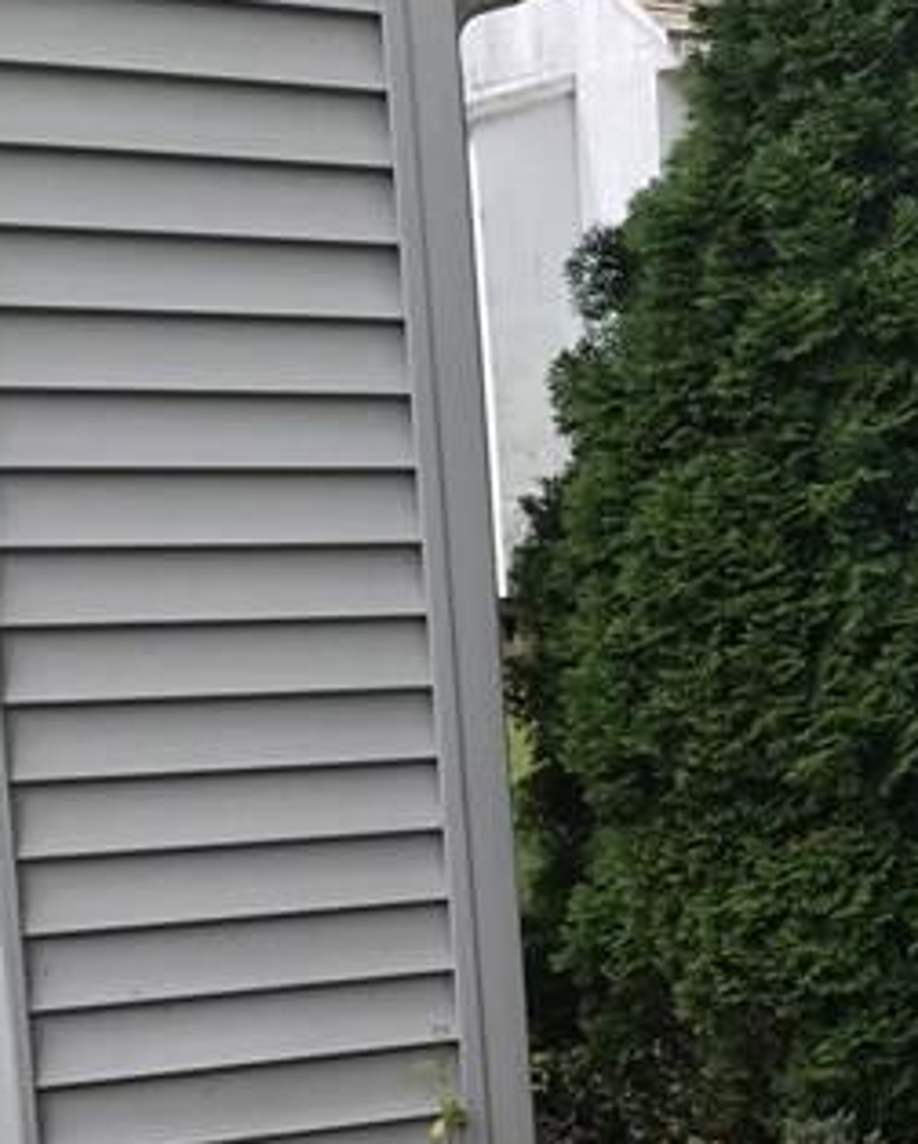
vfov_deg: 21.2
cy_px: 947
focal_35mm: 89
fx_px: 3017
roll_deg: +0.3
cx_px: 1767
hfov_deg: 14.6
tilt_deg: -9.0
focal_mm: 3.99
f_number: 1.8
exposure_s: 1/337
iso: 20
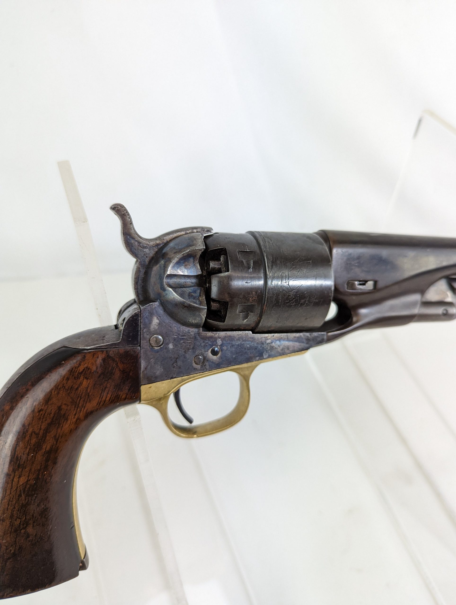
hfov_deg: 56.9
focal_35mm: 24
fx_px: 420
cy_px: 302
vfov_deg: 71.5
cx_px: 228
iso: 225
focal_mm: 6.81
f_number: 1.85
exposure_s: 1/376
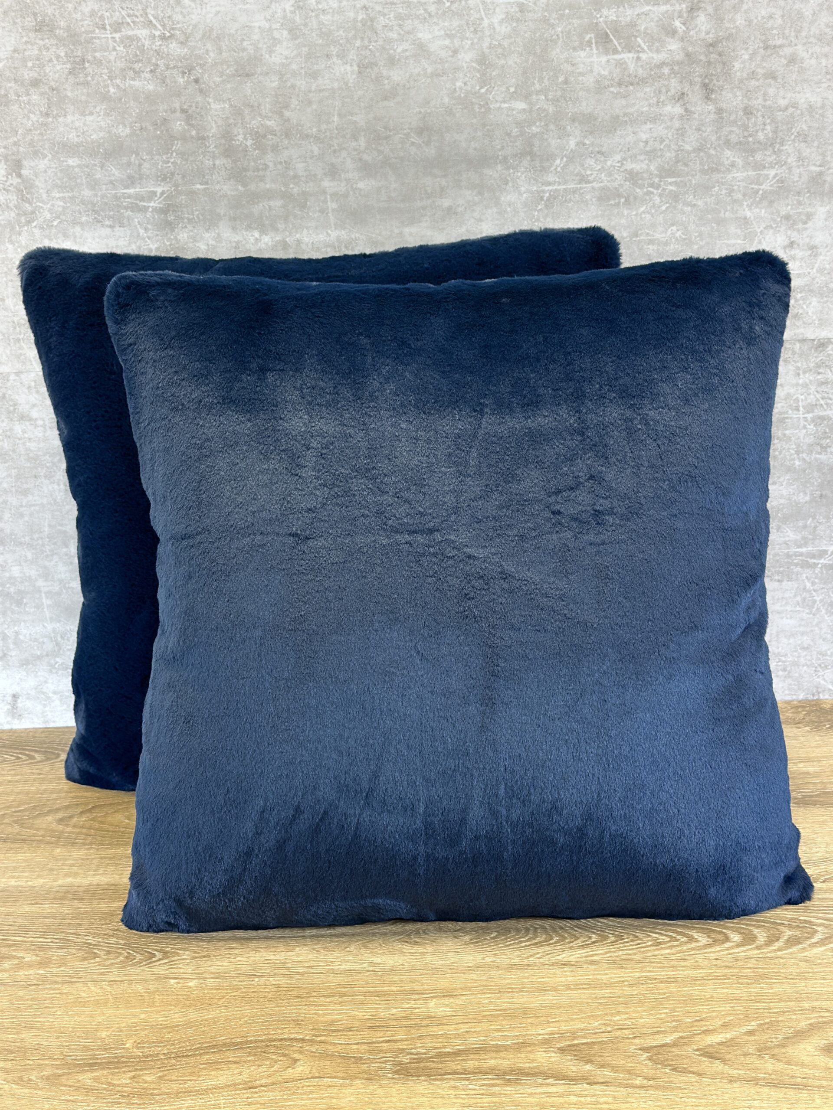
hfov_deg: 30.3
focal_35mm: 48
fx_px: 1540
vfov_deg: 39.7
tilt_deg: -16.4
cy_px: 555
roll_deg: +3.1
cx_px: 416
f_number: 1.78
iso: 100
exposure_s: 1/60
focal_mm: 6.86
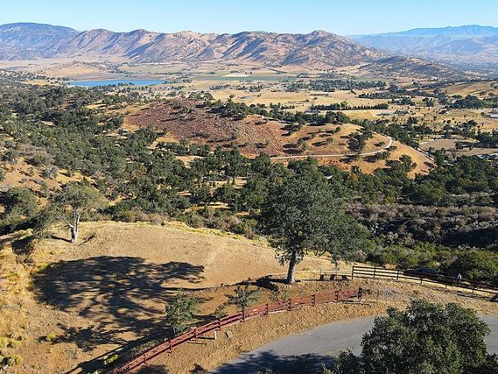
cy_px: 181
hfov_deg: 65.3
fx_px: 389
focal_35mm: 27
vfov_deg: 51.4
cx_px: 241
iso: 110
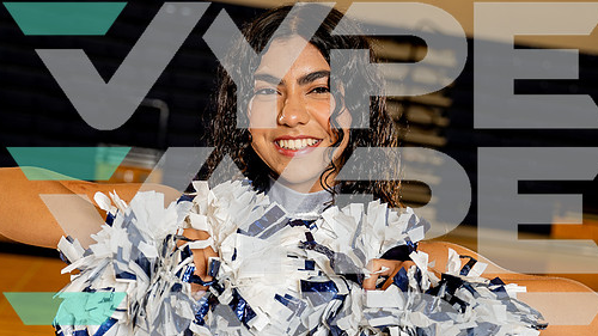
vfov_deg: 18.0
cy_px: 209
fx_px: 1062
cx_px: 309
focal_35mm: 67
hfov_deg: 31.4
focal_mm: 50
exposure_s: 1/250
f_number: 4
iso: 320
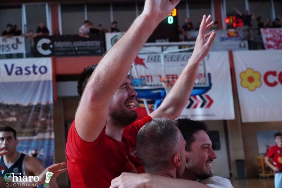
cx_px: 141
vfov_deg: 29.9
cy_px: 94
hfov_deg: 43.6
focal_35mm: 45
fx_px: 353
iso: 5000
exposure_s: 1/1000
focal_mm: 30
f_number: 4
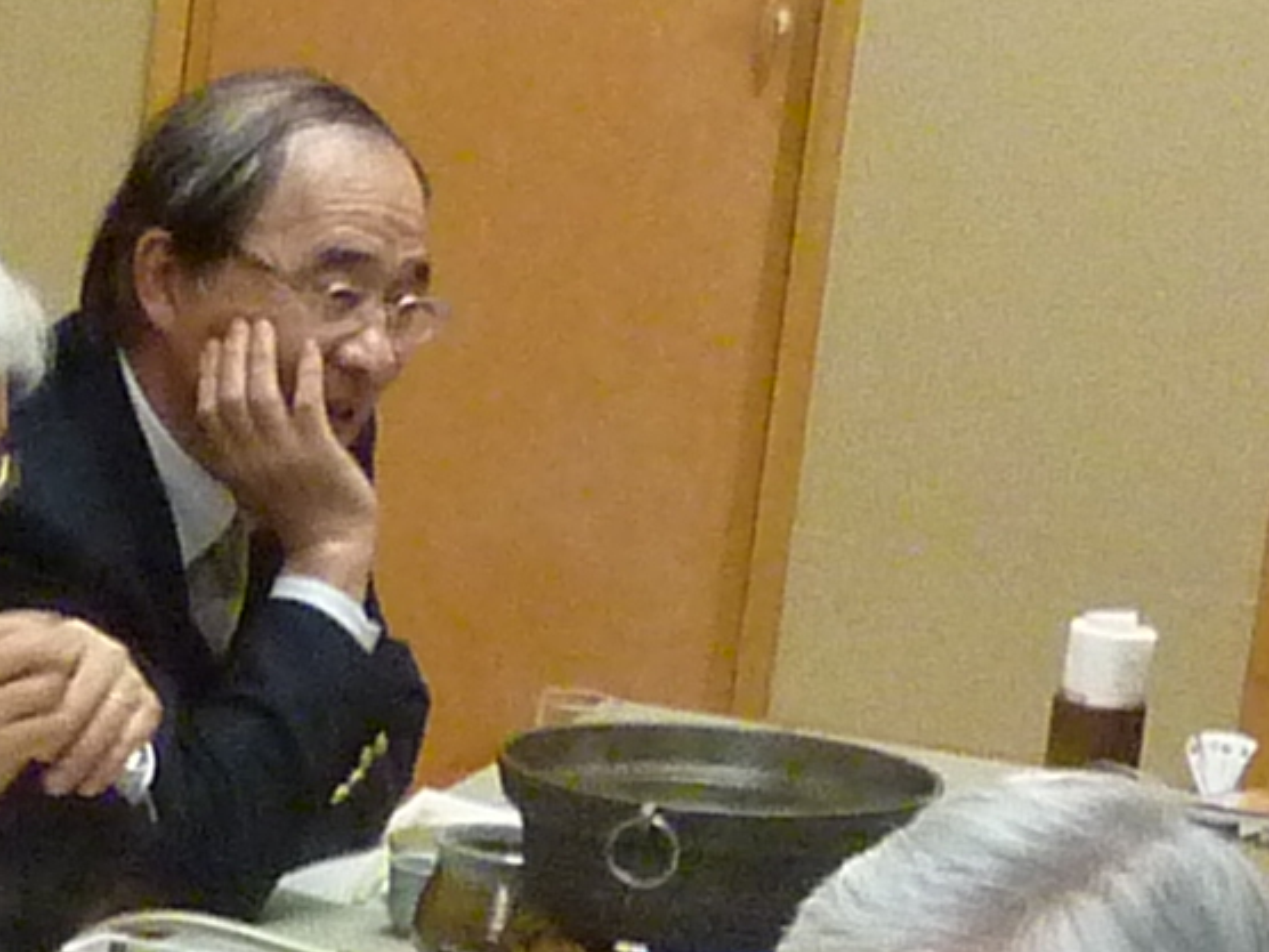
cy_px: 1256
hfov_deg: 10.1
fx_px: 6892
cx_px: -863
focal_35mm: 188
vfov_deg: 7.8
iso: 400
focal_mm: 4.7
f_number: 3.4
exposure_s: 1/15
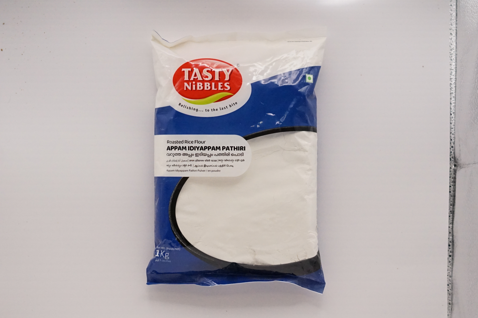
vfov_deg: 18.1
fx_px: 995
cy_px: 159
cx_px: 239
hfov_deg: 27.0
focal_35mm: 75
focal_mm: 50
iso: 4000
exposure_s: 1/3200
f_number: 2.8
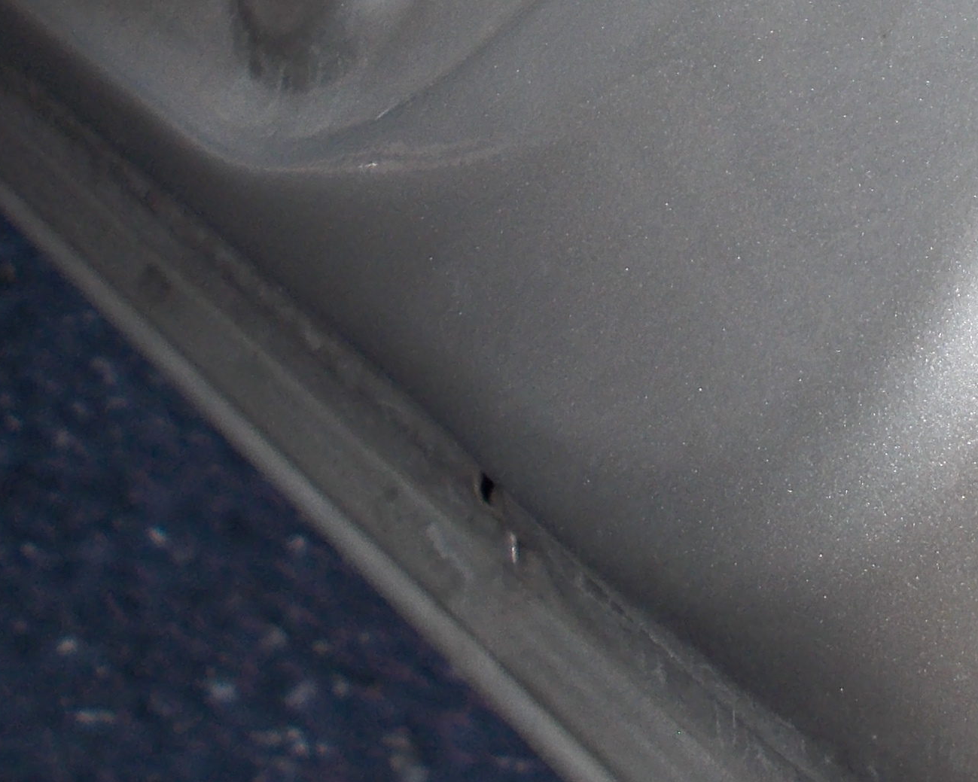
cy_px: -60
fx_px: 2605
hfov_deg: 21.0
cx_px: 799
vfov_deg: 16.6
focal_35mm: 90
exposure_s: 1/200
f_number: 3.2
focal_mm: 4.6
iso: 80
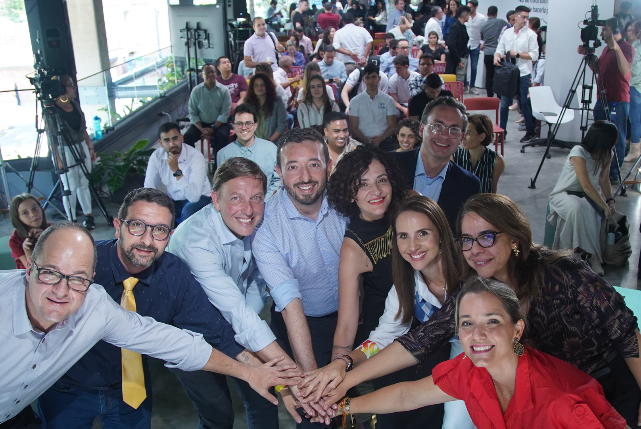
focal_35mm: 36
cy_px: 214
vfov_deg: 36.9
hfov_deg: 53.1
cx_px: 320
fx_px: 641
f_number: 4
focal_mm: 24
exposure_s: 1/125
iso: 1600
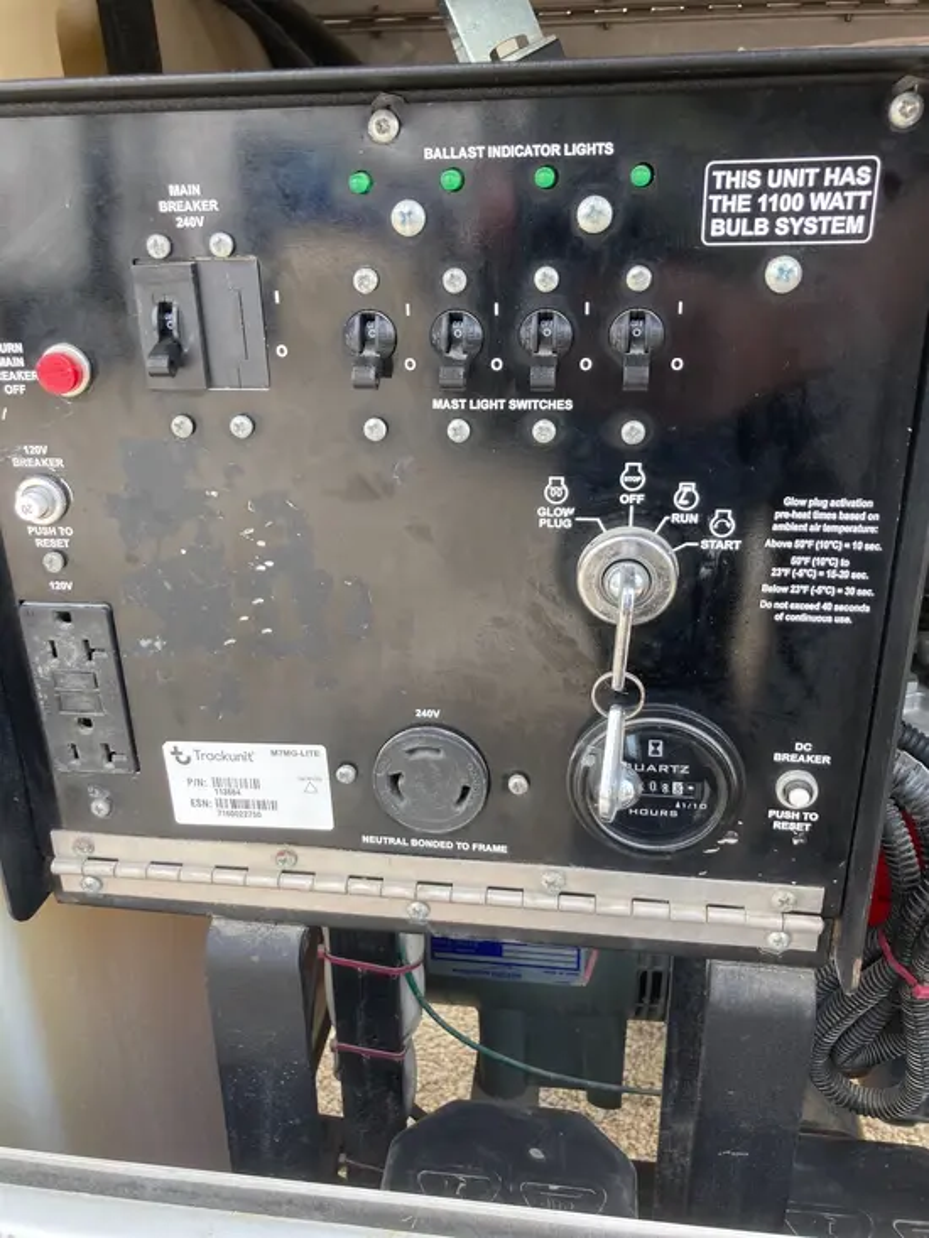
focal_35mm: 28
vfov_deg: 63.4
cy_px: 619
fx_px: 1002
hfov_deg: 49.8
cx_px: 464
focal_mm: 3.99
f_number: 1.8
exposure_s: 1/120
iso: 32
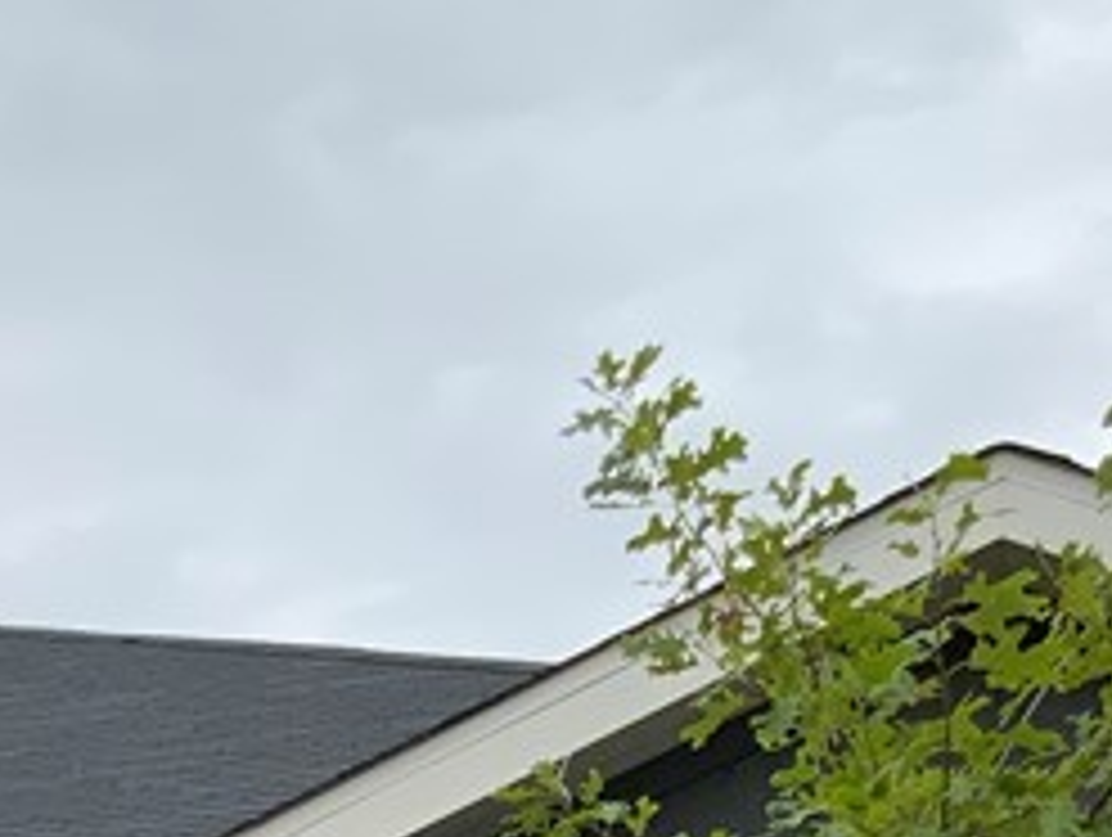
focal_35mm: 120
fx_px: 3860
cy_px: 1498
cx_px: -95
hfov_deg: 16.0
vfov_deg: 11.5
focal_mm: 3
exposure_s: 1/419
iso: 16
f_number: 1.8
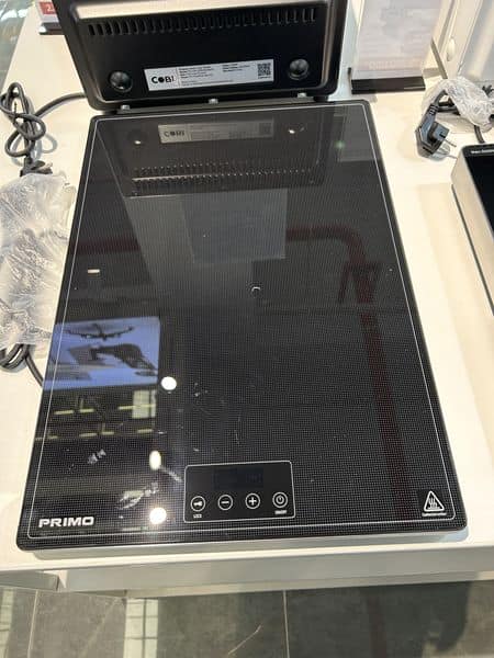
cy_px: 329
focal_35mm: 26
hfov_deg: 53.1
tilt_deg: -61.3
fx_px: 495
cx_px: 247
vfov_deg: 67.3
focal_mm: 5.7
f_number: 1.5
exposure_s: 1/50
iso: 100
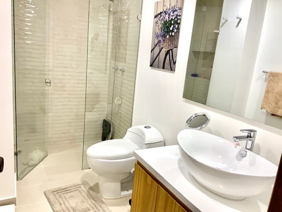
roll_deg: -4.6
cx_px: 141
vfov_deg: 48.2
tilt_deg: -10.3
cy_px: 106
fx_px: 236
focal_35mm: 29
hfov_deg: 61.7
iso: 80
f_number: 1.8
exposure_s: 1/60
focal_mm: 3
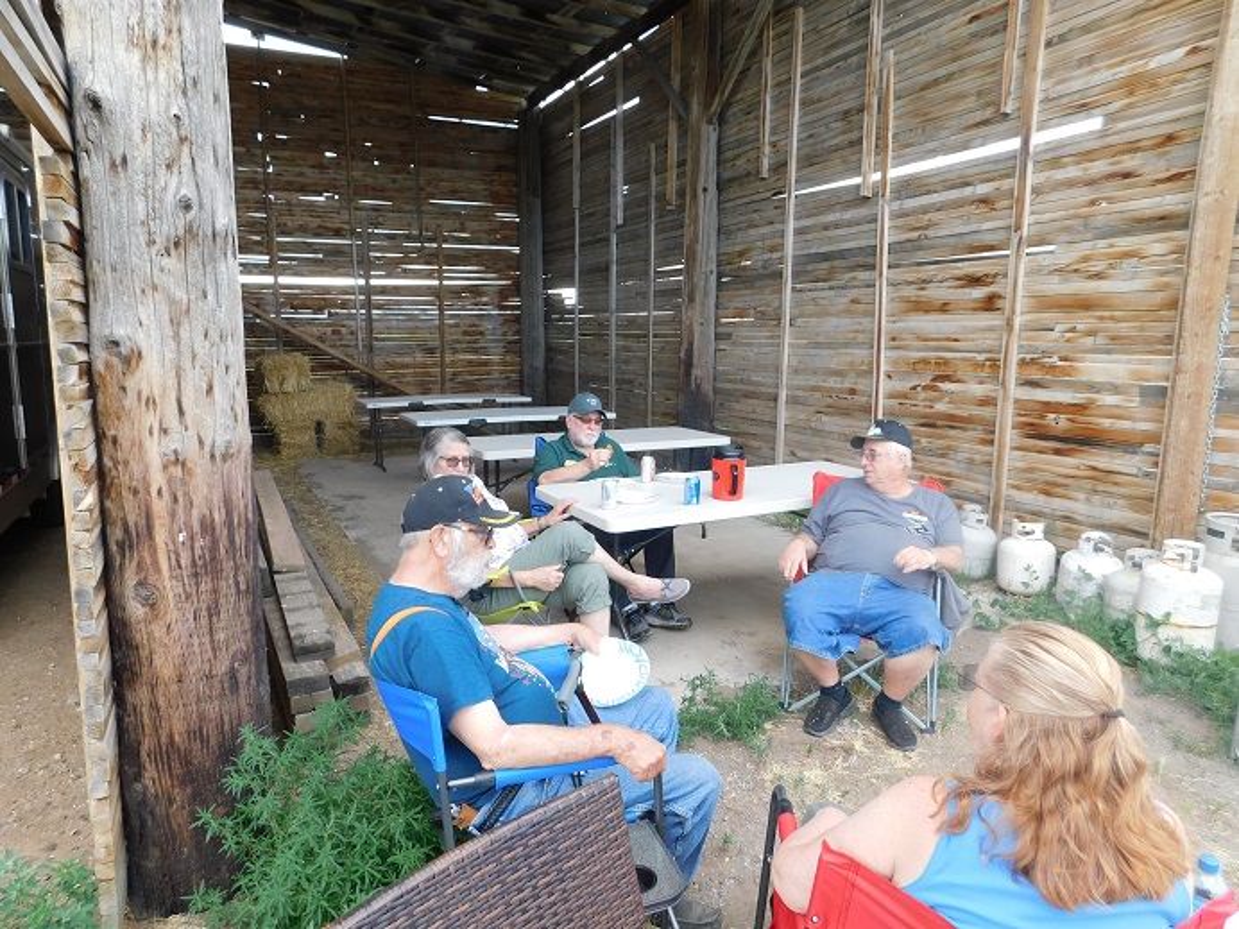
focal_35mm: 23
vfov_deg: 58.9
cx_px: 620
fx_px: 823
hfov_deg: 73.9
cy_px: 464
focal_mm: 4
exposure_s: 1/125
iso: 125
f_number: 3
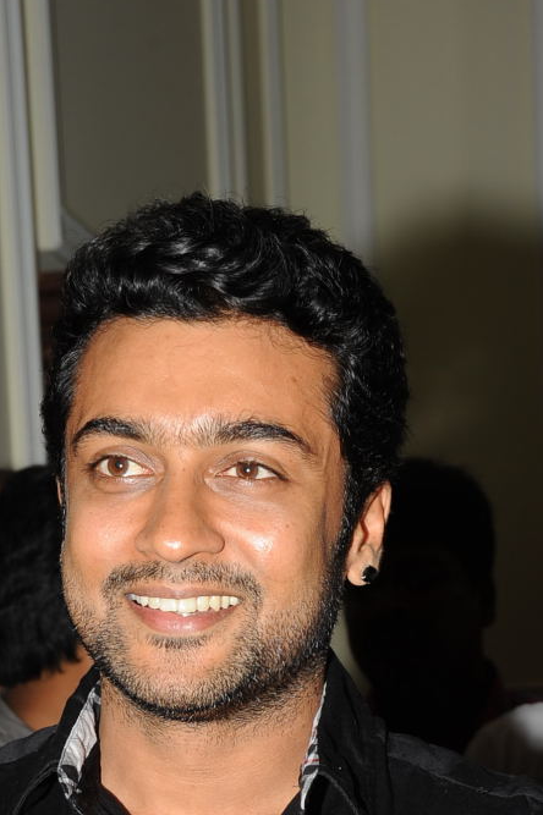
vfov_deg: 16.4
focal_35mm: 120
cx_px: 200
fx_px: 2718
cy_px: 962
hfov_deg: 11.4
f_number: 9
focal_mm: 50
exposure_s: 1/125
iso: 200
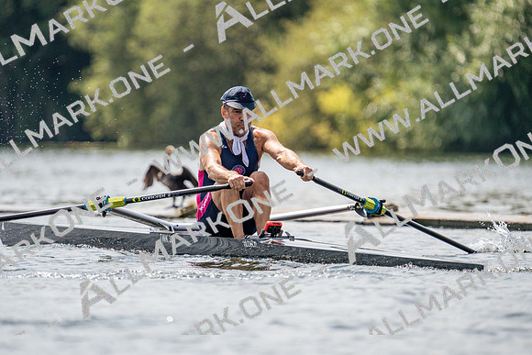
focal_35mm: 600
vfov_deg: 2.3
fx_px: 8868
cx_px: 266
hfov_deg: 3.4
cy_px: 178
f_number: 6.3
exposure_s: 1/1600
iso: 250
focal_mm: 600
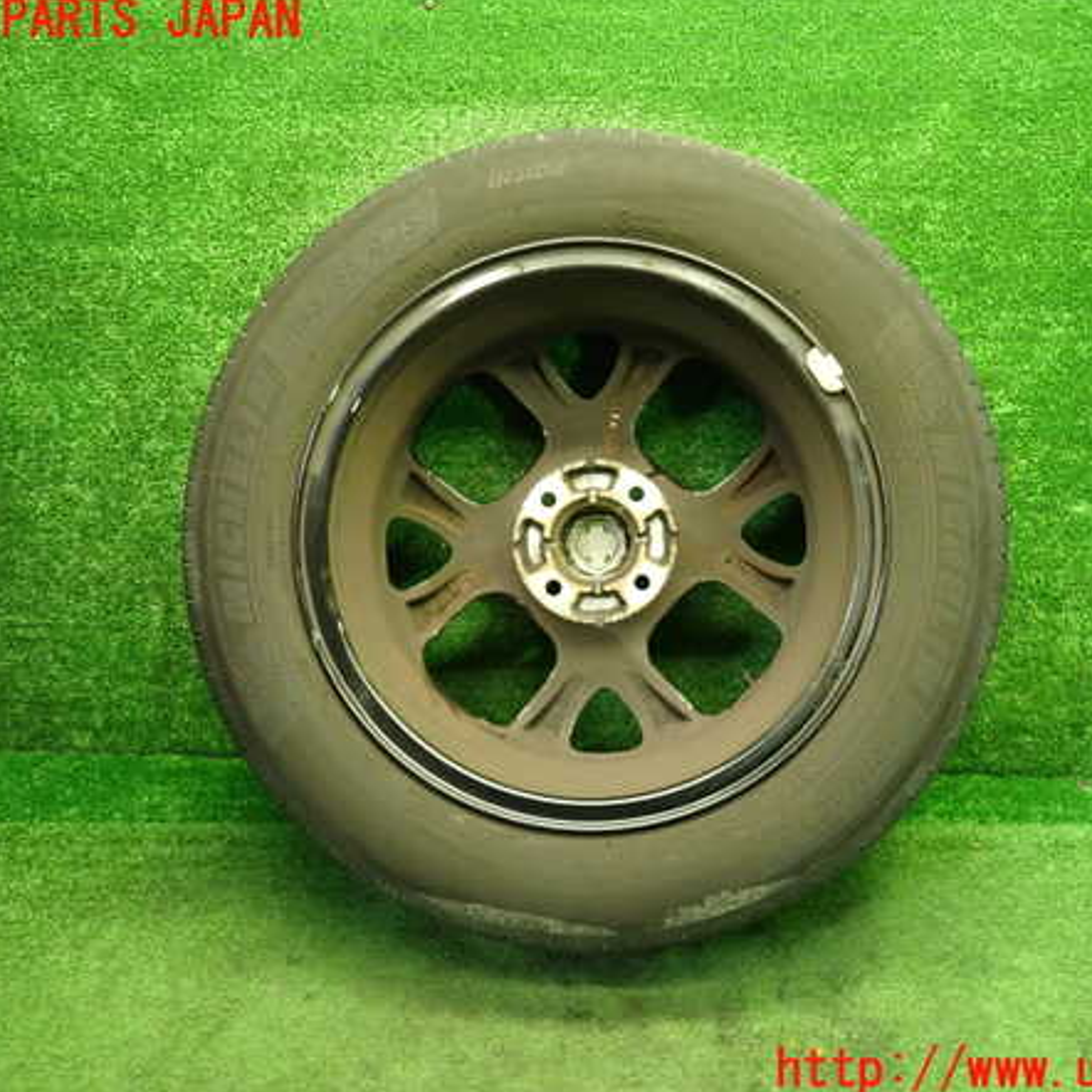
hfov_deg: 54.0
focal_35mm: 30
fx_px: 1071
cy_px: 546
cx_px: 593
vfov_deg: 54.0
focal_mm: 4.5
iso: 320
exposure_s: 1/30
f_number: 2
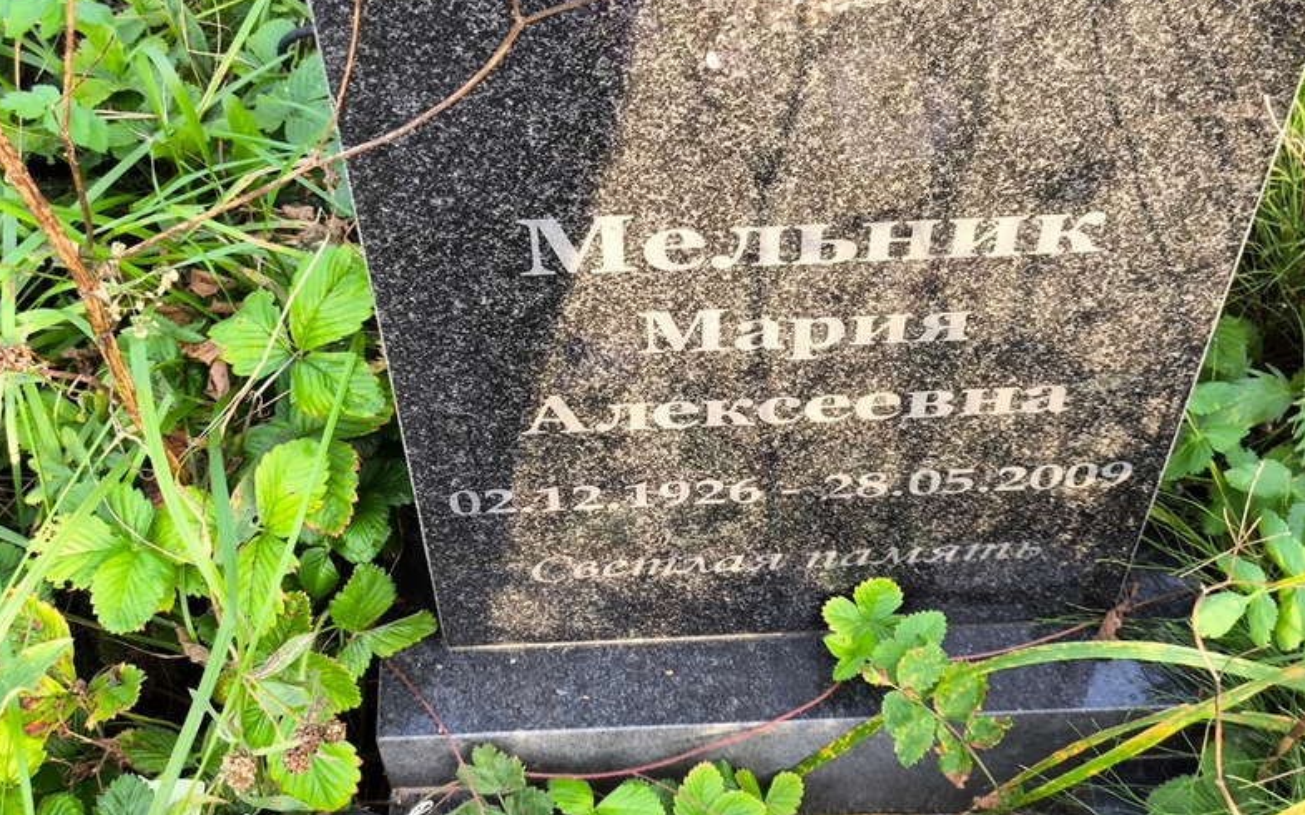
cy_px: 396
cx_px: 652
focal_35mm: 54
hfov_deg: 37.5
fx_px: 1920
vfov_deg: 24.0
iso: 50
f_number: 1.7
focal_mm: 4.71
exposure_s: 1/50
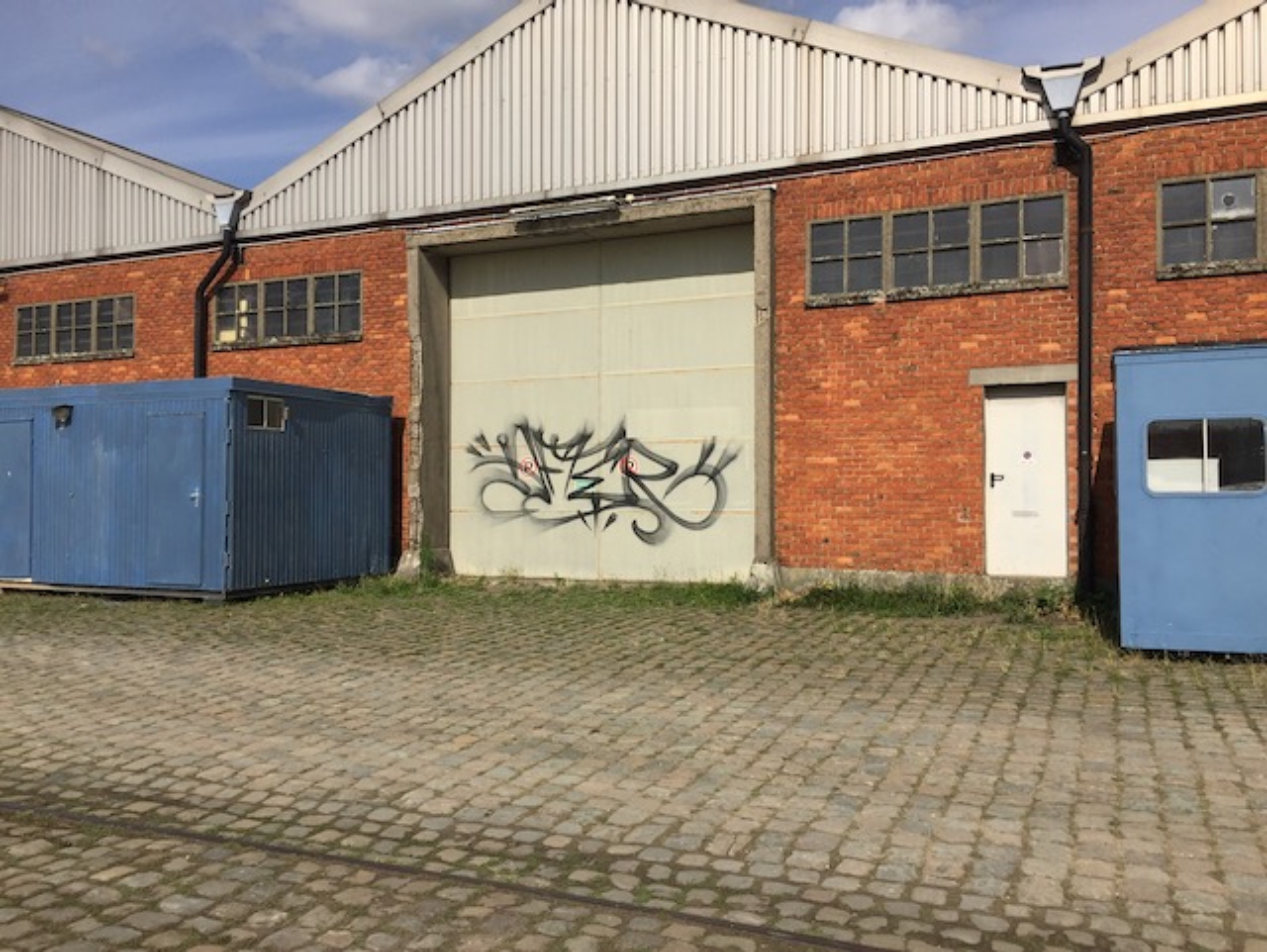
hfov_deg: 61.6
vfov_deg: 48.3
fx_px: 1062
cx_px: 634
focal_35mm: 29
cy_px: 476
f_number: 2.2
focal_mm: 4.15
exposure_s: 1/4405
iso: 32
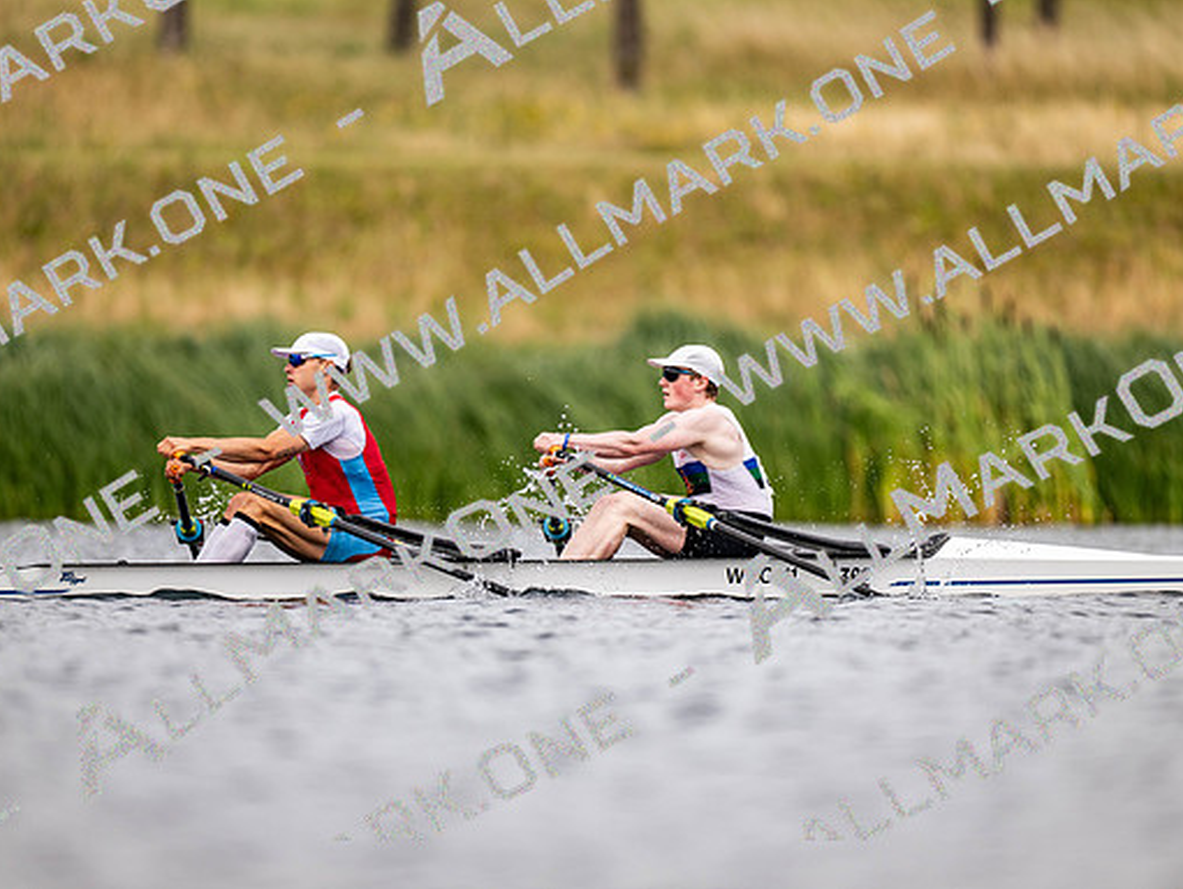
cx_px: 544
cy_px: 444
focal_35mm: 654
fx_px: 22366
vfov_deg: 2.3
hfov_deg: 3.0
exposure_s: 1/2500
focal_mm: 600
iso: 280
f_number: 4
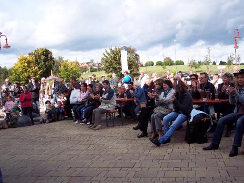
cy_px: 97
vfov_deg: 34.3
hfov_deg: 44.8
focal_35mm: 42
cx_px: 115
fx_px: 296
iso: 100
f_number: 3.4
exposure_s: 1/500
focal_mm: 8
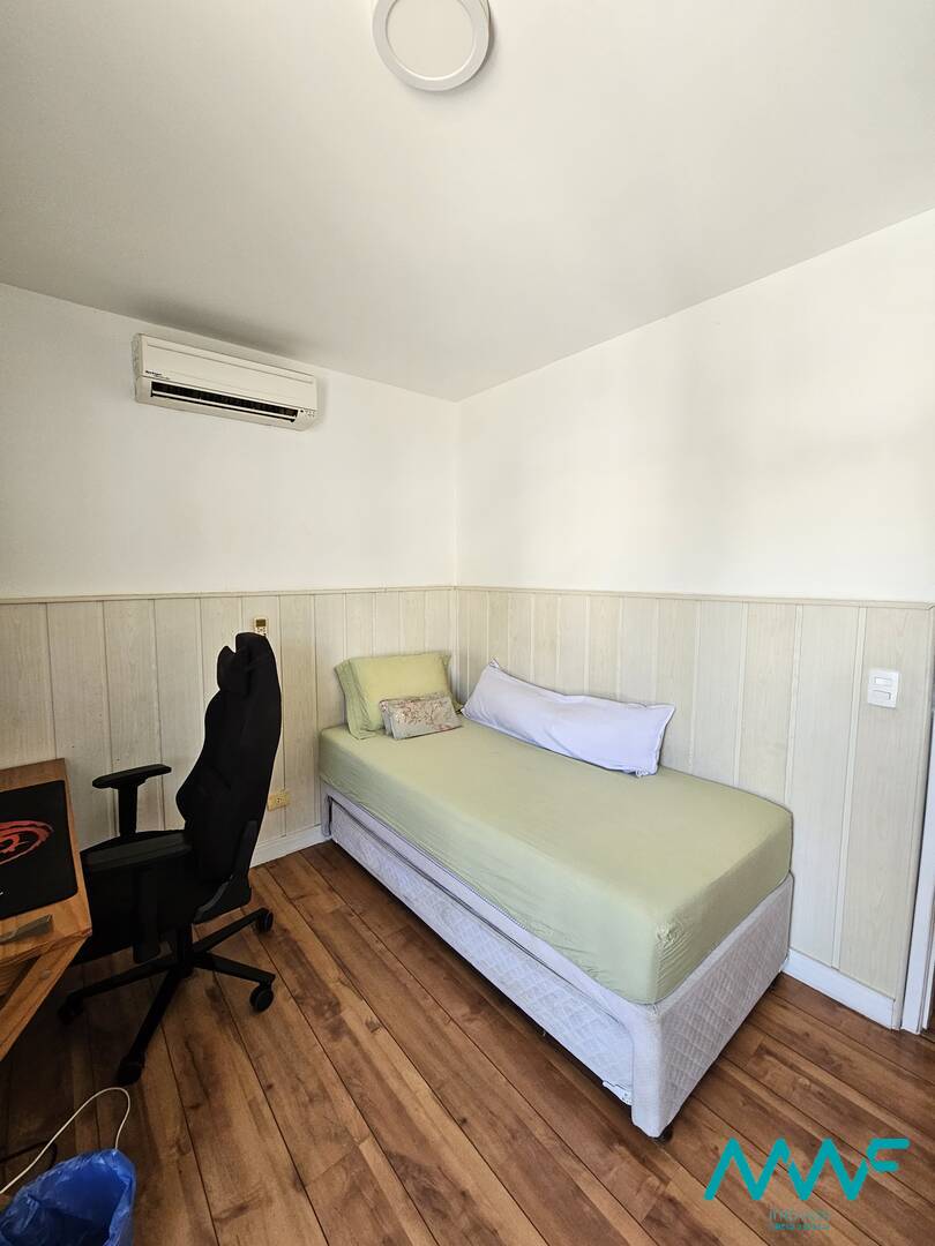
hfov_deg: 89.9
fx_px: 468
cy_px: 623
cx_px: 468
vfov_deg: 106.2
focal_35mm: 13
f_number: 2.2
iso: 200
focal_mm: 2.2
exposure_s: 1/100
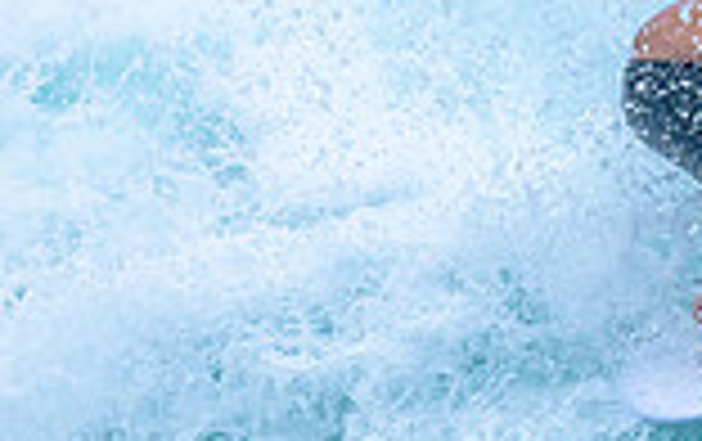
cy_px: 306
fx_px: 79799
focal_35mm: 4165
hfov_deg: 0.5
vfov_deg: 0.3
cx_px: 1095
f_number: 6.3
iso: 400
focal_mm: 800
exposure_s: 1/2500
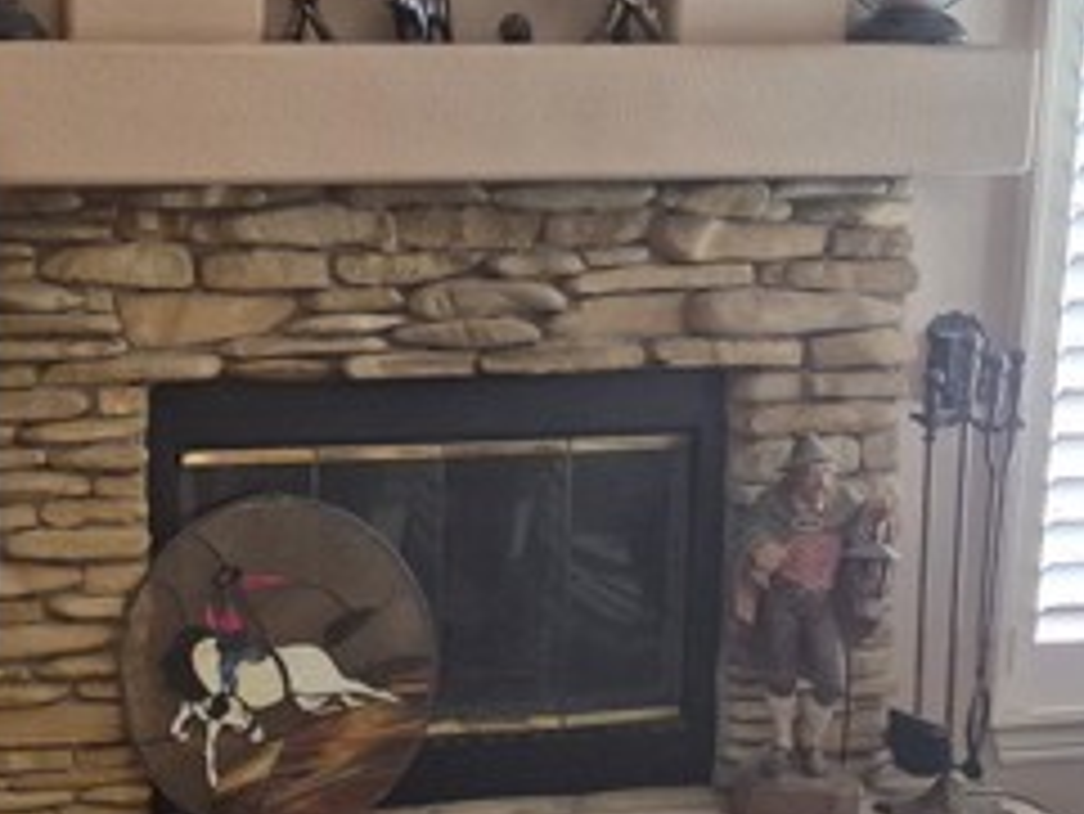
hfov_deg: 31.0
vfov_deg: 24.0
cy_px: 517
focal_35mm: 61
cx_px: 247
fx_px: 1911
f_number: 1.8
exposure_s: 1/120
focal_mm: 5.4
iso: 1000
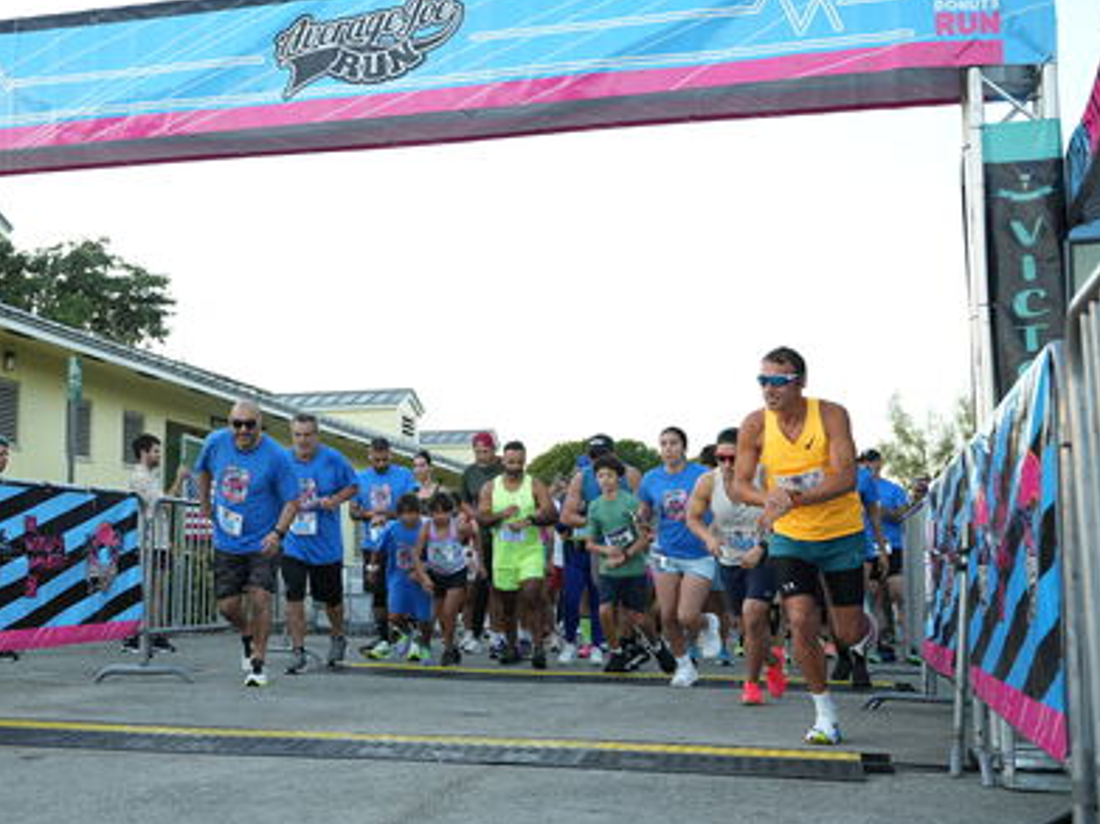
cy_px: 387
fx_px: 1461
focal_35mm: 46
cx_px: 360
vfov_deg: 31.5
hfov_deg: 40.7
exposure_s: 1/1000
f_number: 3.5
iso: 2000
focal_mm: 34
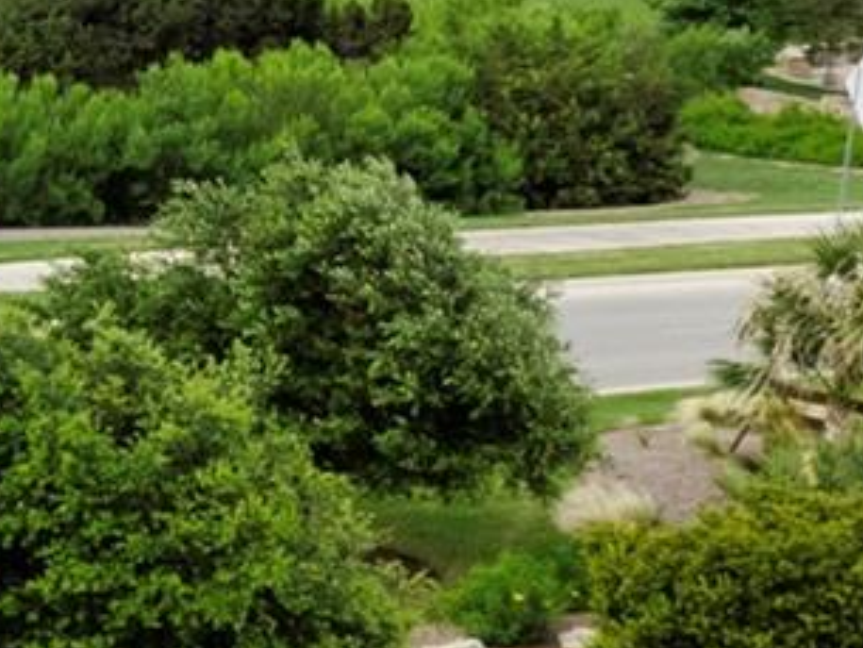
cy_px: 290
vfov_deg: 9.2
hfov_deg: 9.9
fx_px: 4015
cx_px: -1536
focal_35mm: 161
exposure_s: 1/1250
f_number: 4.5
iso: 100
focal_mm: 12.29
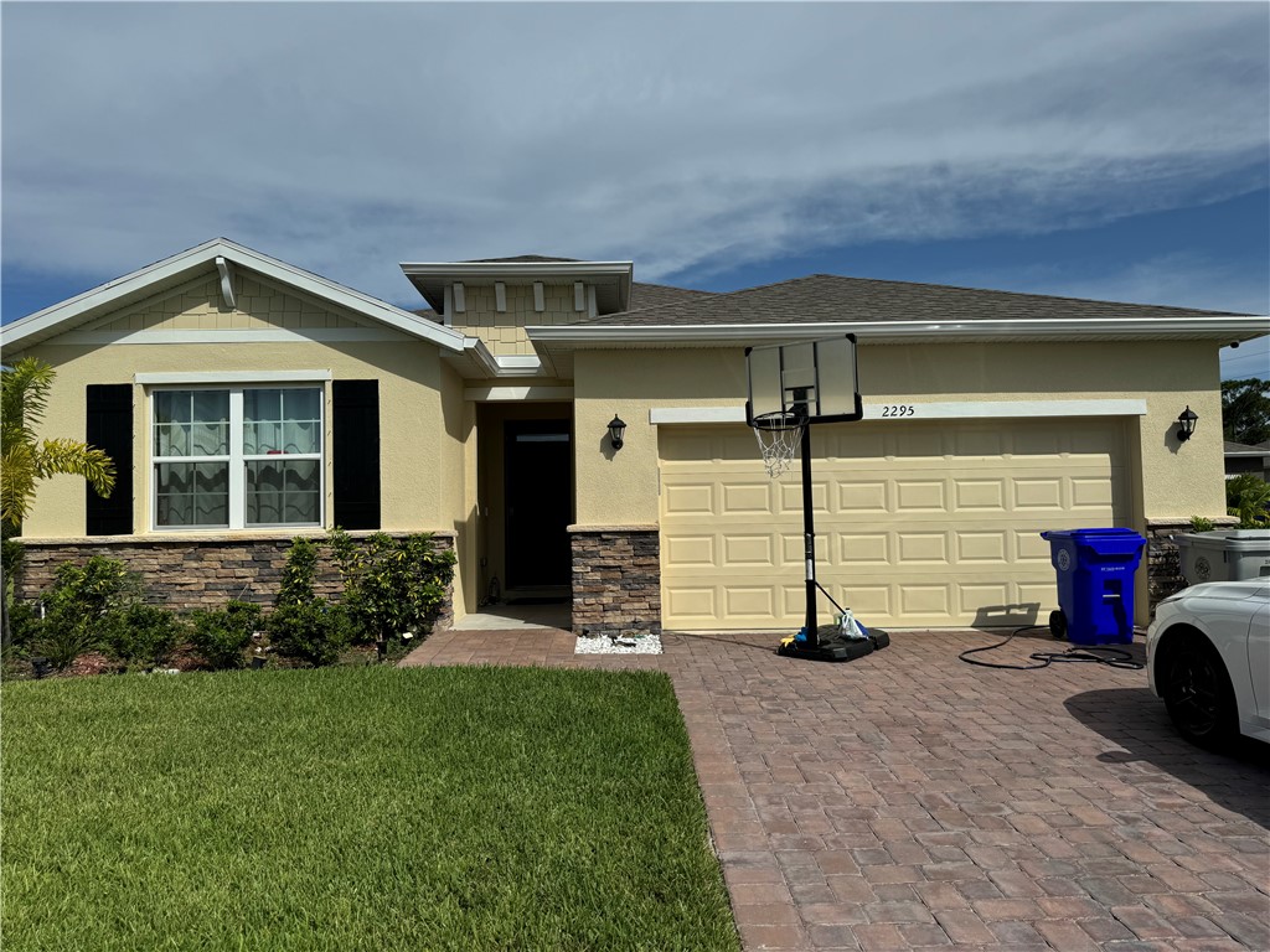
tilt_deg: +2.6
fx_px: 881
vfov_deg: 56.8
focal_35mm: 24
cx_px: 635
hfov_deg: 71.6
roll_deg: +0.6
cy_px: 476
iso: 80
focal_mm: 6.76
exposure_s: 1/10417
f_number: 1.78
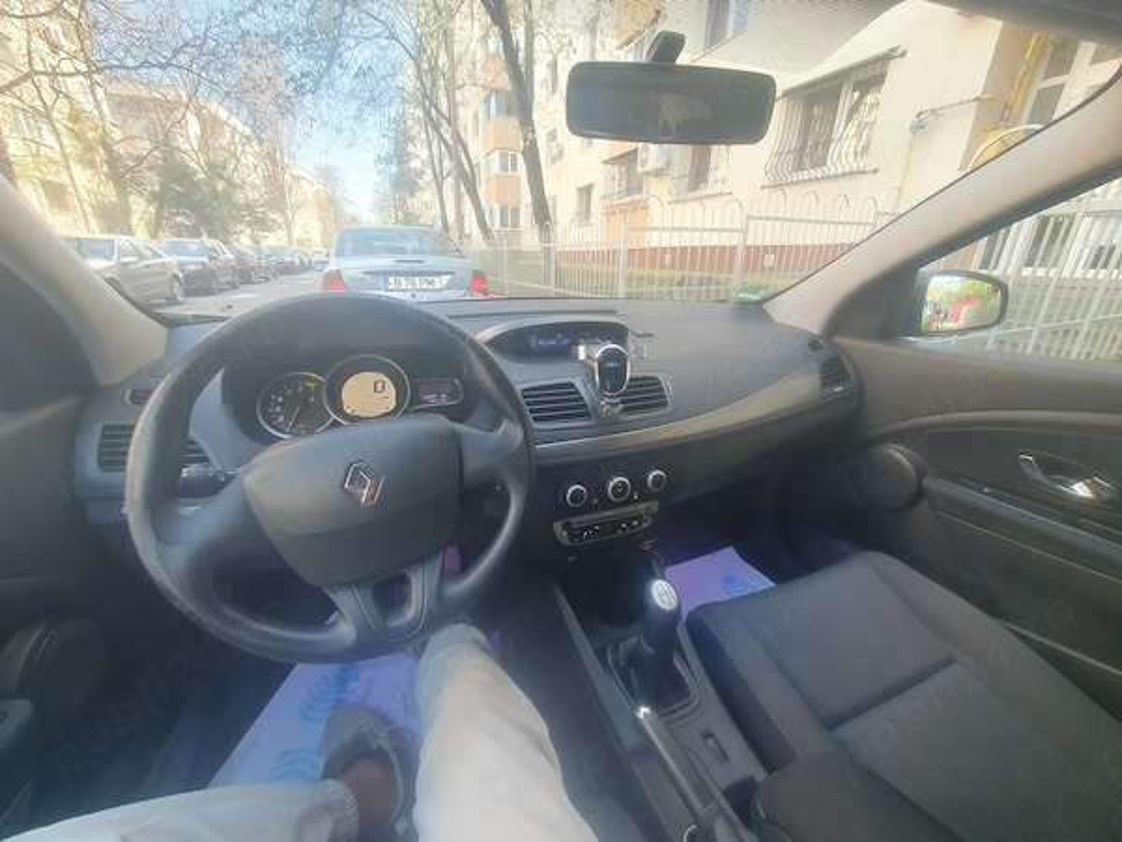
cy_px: 421
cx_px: 561
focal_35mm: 13
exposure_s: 1/50
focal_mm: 1.8
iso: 50
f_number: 2.2
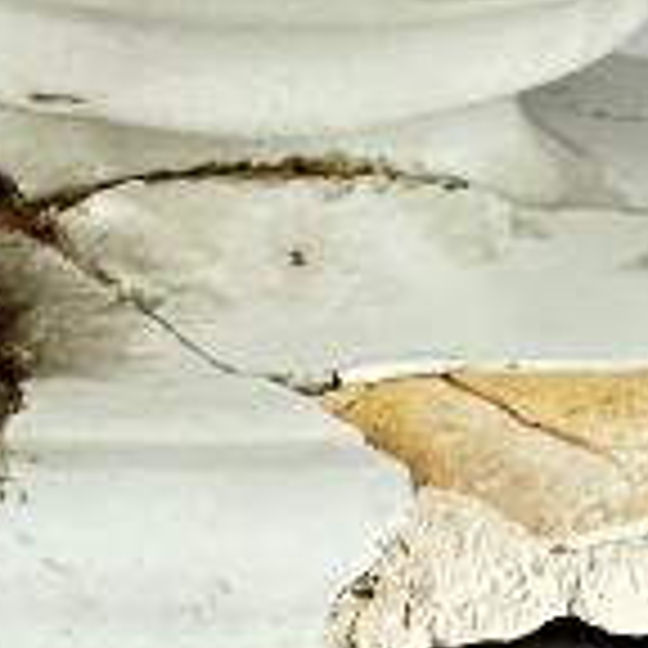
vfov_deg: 3.0
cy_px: -1710
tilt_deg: -6.1
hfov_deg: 3.1
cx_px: 333
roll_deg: -0.5
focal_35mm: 568
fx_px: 12030
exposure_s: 1/100
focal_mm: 9
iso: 200
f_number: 2.8
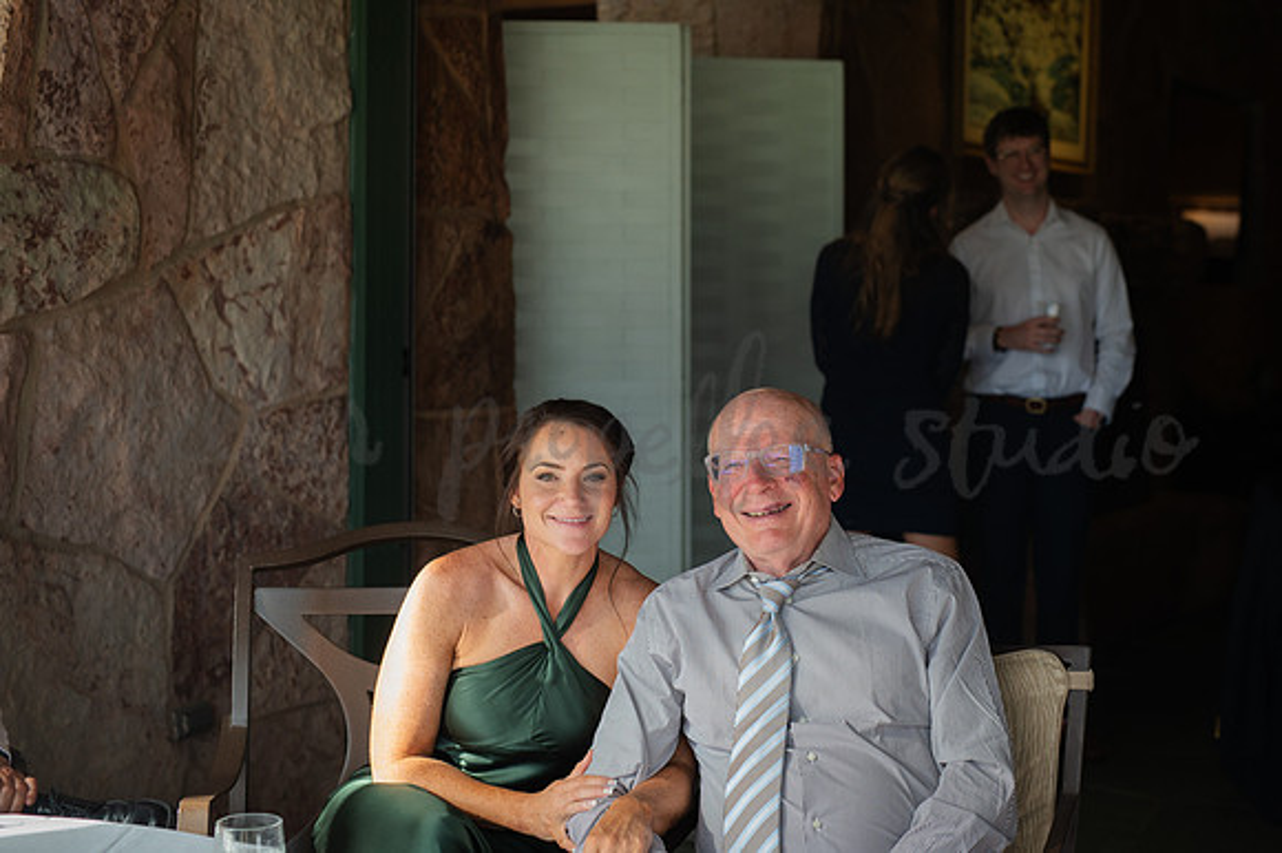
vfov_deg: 22.5
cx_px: 772
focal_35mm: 60
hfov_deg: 33.2
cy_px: 340
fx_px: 2142
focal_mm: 50
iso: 250
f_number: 3.2
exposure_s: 1/320
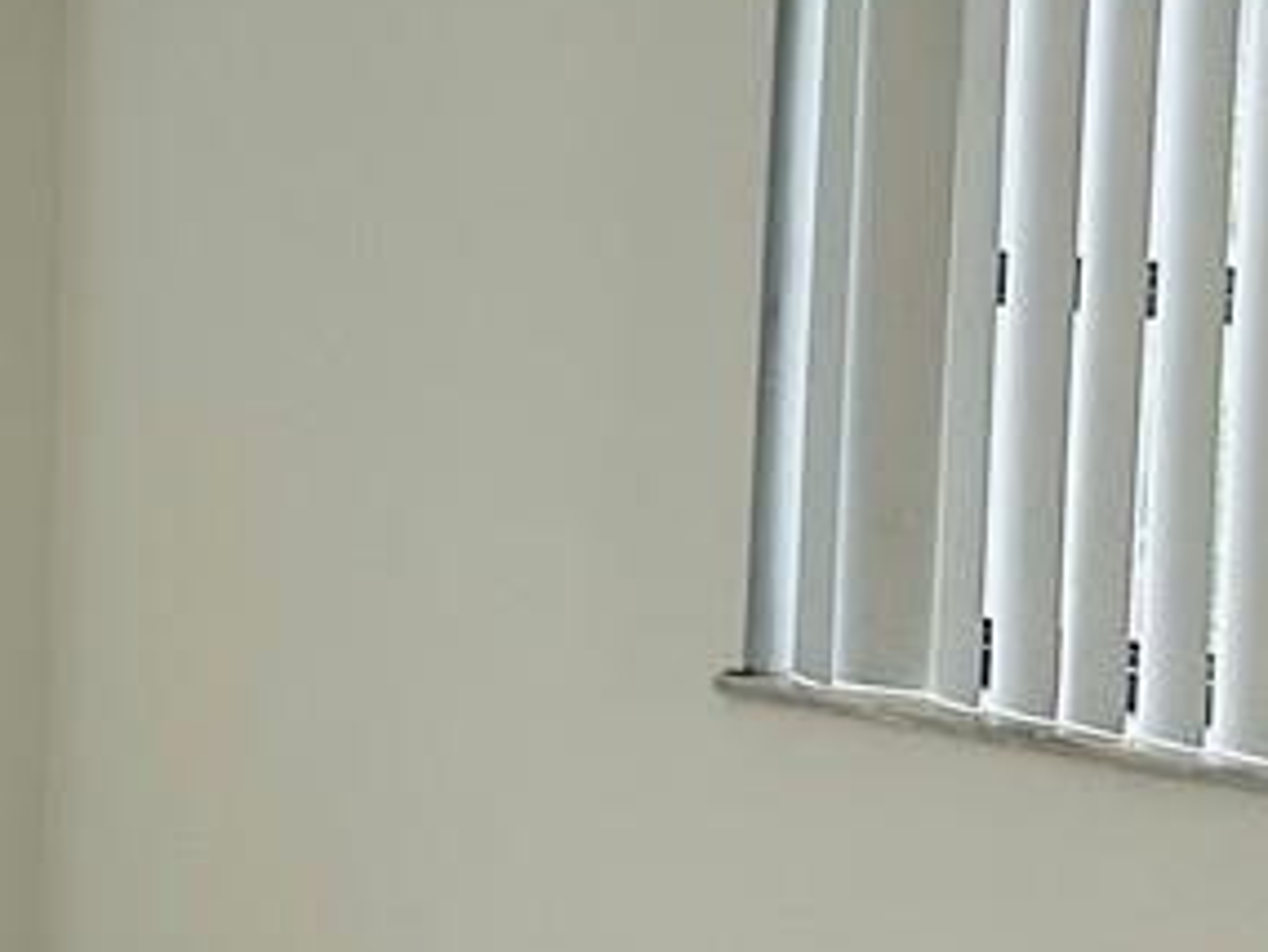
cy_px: 756
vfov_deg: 10.1
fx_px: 5350
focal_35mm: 146
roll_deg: -0.3
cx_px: -218
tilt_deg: -8.6
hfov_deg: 13.2
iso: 50
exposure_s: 1/138
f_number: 1.5
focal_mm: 5.7
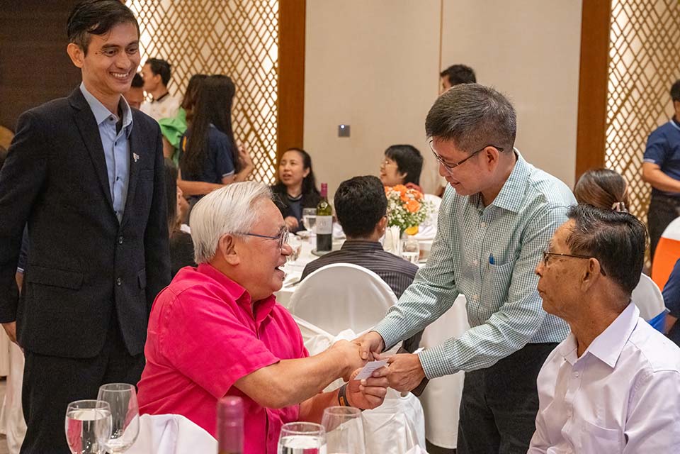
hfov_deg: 31.4
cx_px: 340
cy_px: 227
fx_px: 1209
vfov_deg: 21.2
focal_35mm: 64
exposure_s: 1/200
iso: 11400
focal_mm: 64
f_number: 6.3
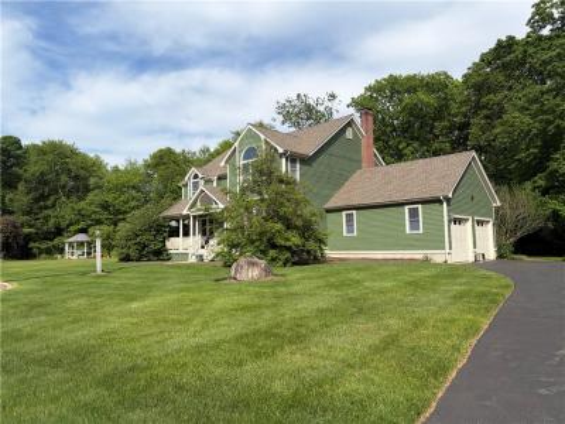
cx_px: 282
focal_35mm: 26
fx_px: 424
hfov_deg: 67.3
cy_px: 212
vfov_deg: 53.1
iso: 50
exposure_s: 1/3279
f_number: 1.6
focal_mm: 5.96
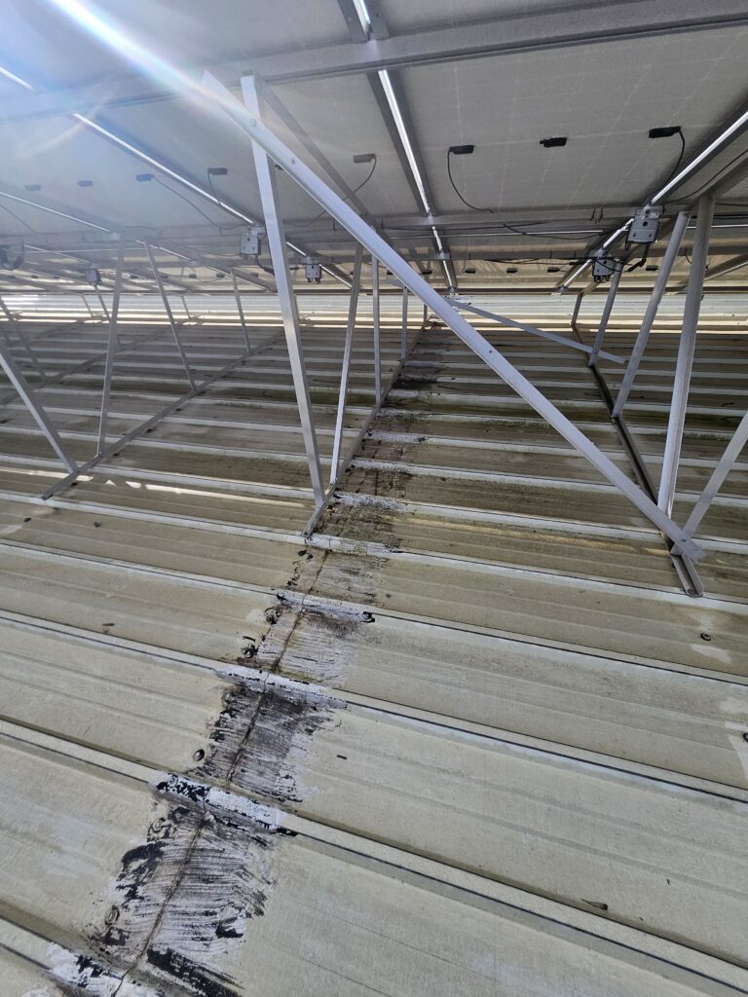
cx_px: 374
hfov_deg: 89.9
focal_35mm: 13
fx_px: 375
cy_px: 498
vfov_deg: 106.2
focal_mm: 1.74
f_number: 2.2
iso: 32
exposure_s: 1/726
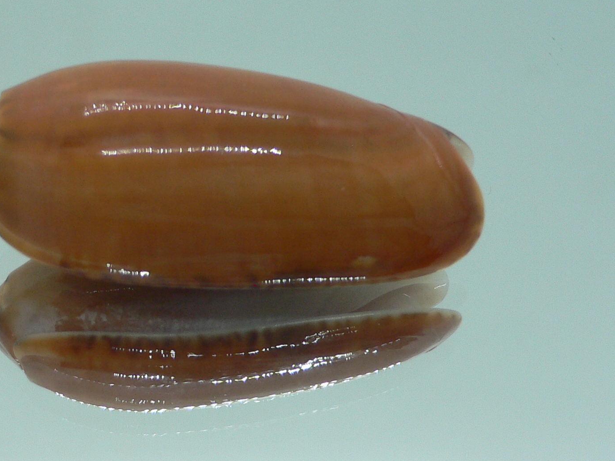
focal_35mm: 51
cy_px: 219
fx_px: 906
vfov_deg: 28.6
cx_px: 204
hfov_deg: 37.1
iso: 100
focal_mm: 4.6
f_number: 2.8
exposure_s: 1/60
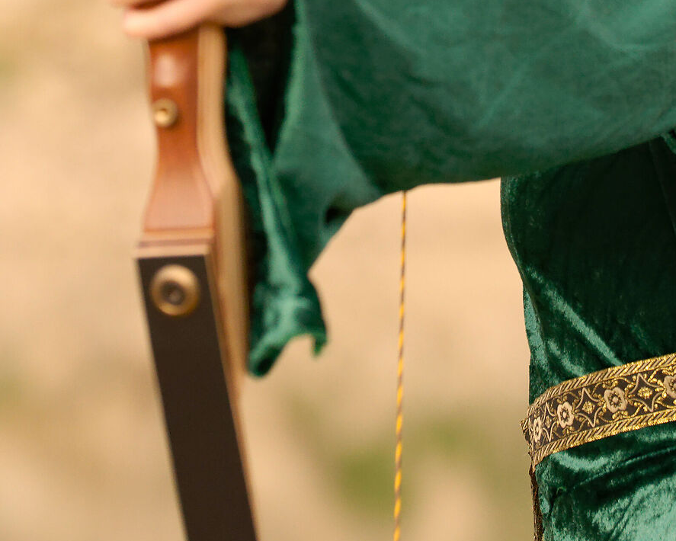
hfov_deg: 5.5
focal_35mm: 350
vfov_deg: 4.4
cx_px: 382
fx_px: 7004
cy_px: -124
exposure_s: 1/800
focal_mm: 92
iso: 640
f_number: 3.2
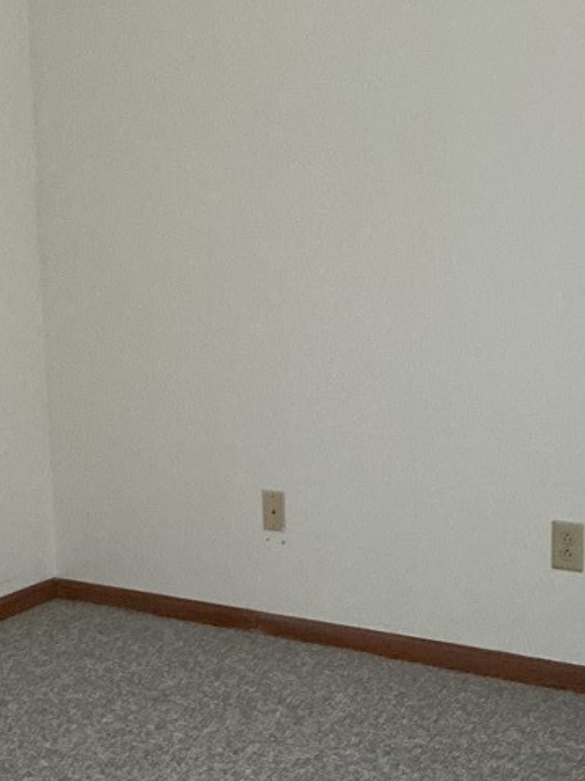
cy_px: 413
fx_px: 1398
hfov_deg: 23.3
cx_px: 106
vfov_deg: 31.2
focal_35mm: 62
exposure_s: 1/40
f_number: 1.8
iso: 200
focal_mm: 3
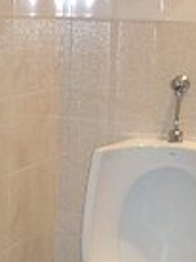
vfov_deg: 16.1
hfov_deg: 11.8
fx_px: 924
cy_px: 173
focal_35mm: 122
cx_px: -63
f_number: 2.6
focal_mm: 5.8
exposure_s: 1/60
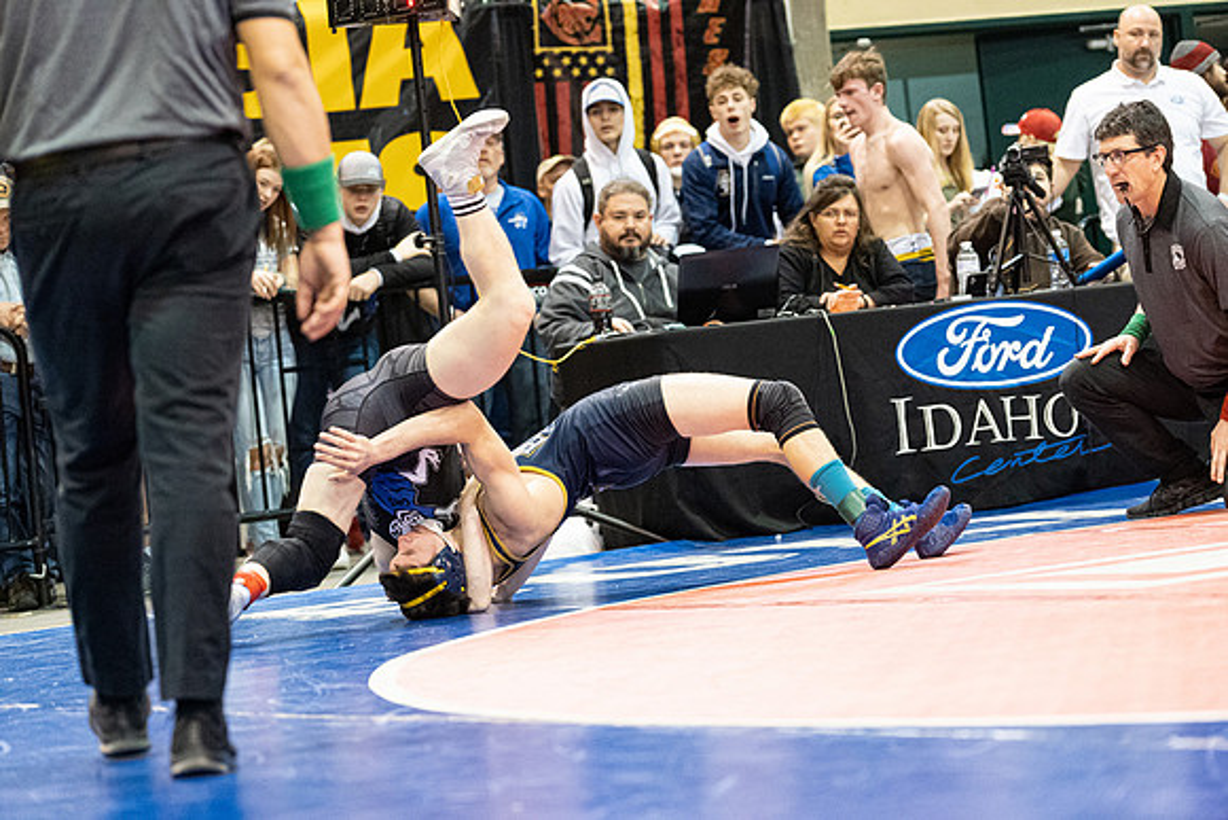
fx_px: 4572
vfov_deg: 10.2
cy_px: 410
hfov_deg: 15.3
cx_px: 614
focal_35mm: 134
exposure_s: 1/500
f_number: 4
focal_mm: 134
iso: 12800
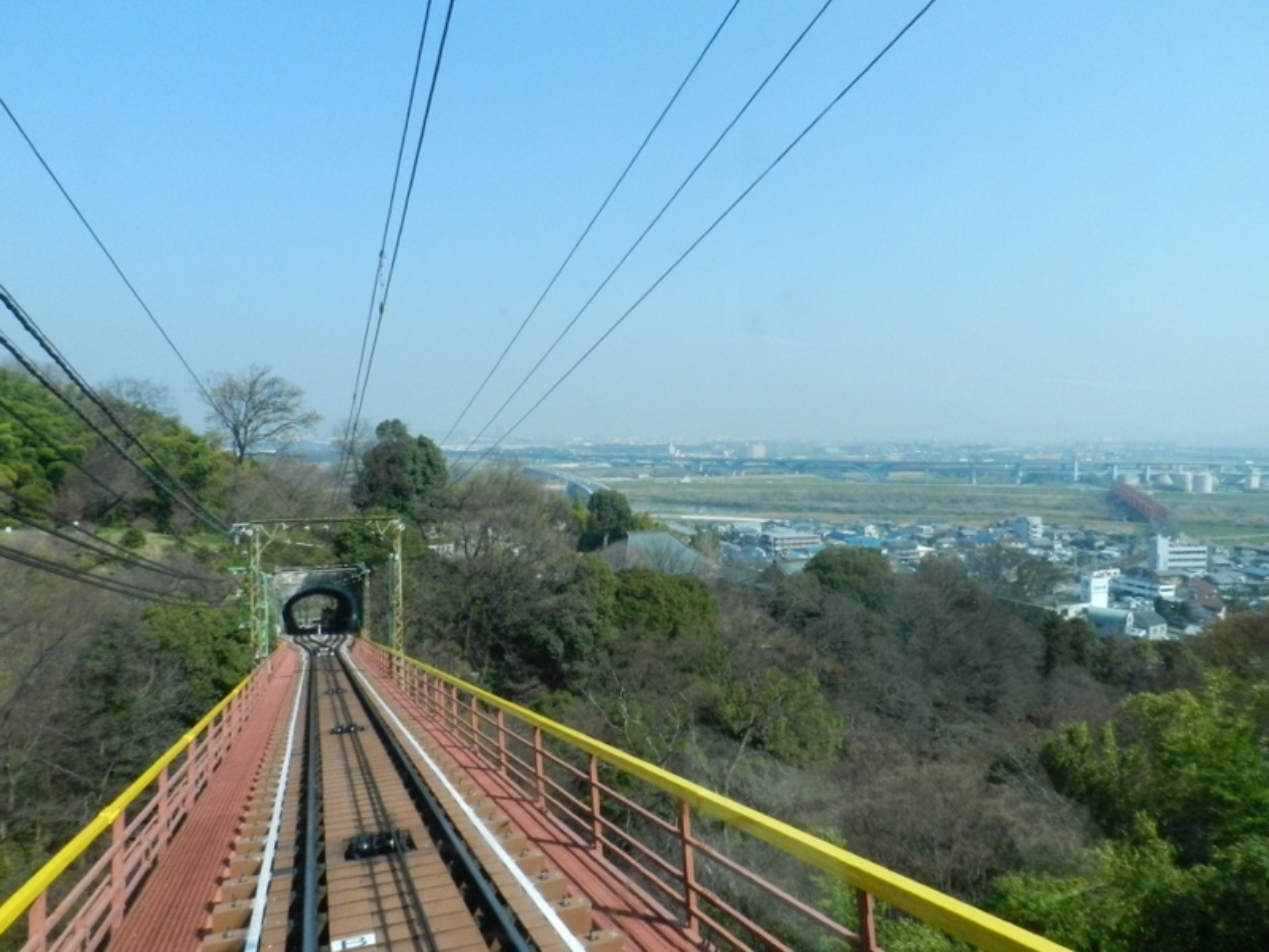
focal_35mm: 23
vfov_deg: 58.9
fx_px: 843
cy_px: 476
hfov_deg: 73.9
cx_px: 634
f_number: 8
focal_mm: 4
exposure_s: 1/800
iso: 800
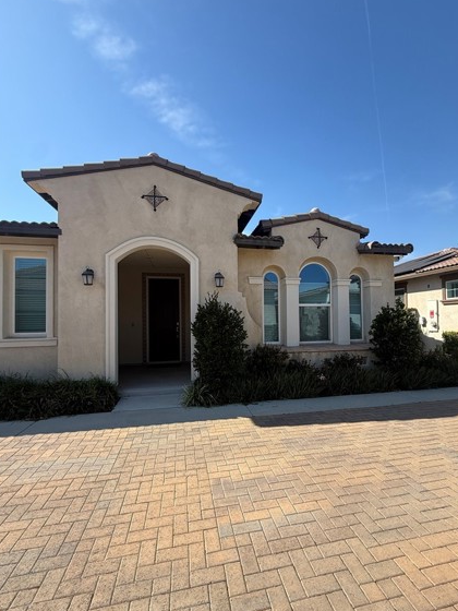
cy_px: 318
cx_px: 246
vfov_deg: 94.5
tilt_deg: -3.9
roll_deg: +1.7
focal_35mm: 16
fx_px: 282
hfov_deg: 78.0
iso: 50
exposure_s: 1/1145
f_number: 2.2
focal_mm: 2.22
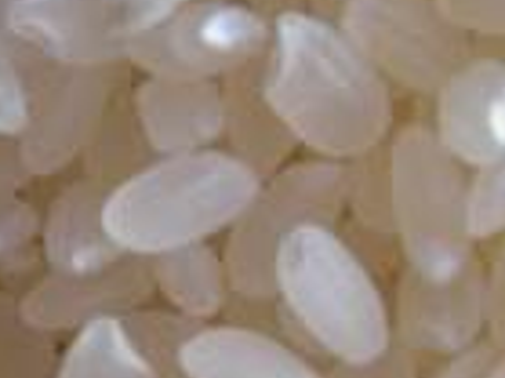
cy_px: 247
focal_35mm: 121
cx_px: 218
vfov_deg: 12.2
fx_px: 1764
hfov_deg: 16.3
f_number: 3.8
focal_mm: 5.9
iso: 269
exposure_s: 1/54.7
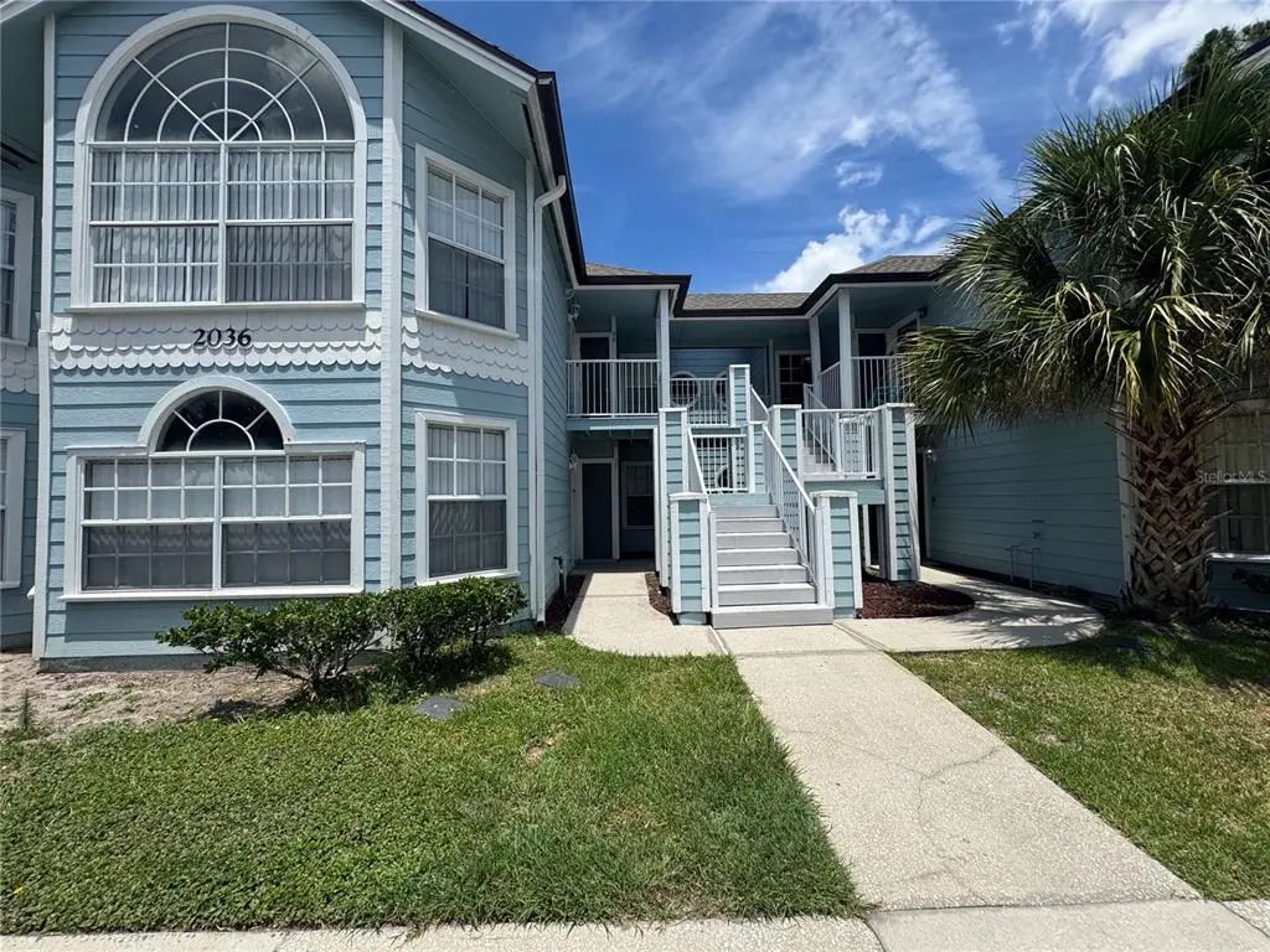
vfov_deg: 85.7
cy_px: 476
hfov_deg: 102.1
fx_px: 514
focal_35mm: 14
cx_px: 635
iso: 50
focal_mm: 2.22
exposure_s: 1/2770
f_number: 2.2
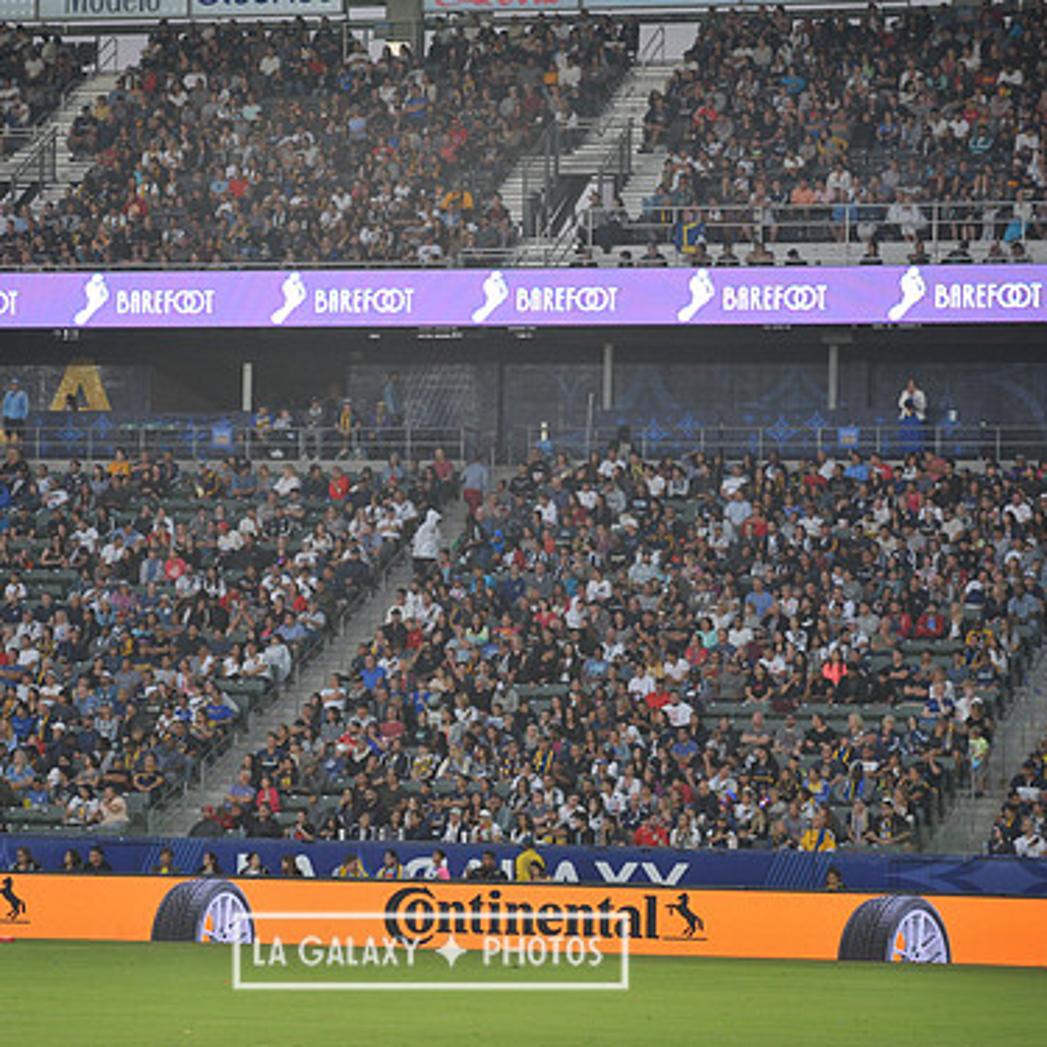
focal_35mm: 164
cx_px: 430
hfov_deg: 10.7
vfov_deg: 10.7
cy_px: 530
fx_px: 5612
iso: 1250
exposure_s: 1/1000
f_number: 2.8
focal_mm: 125
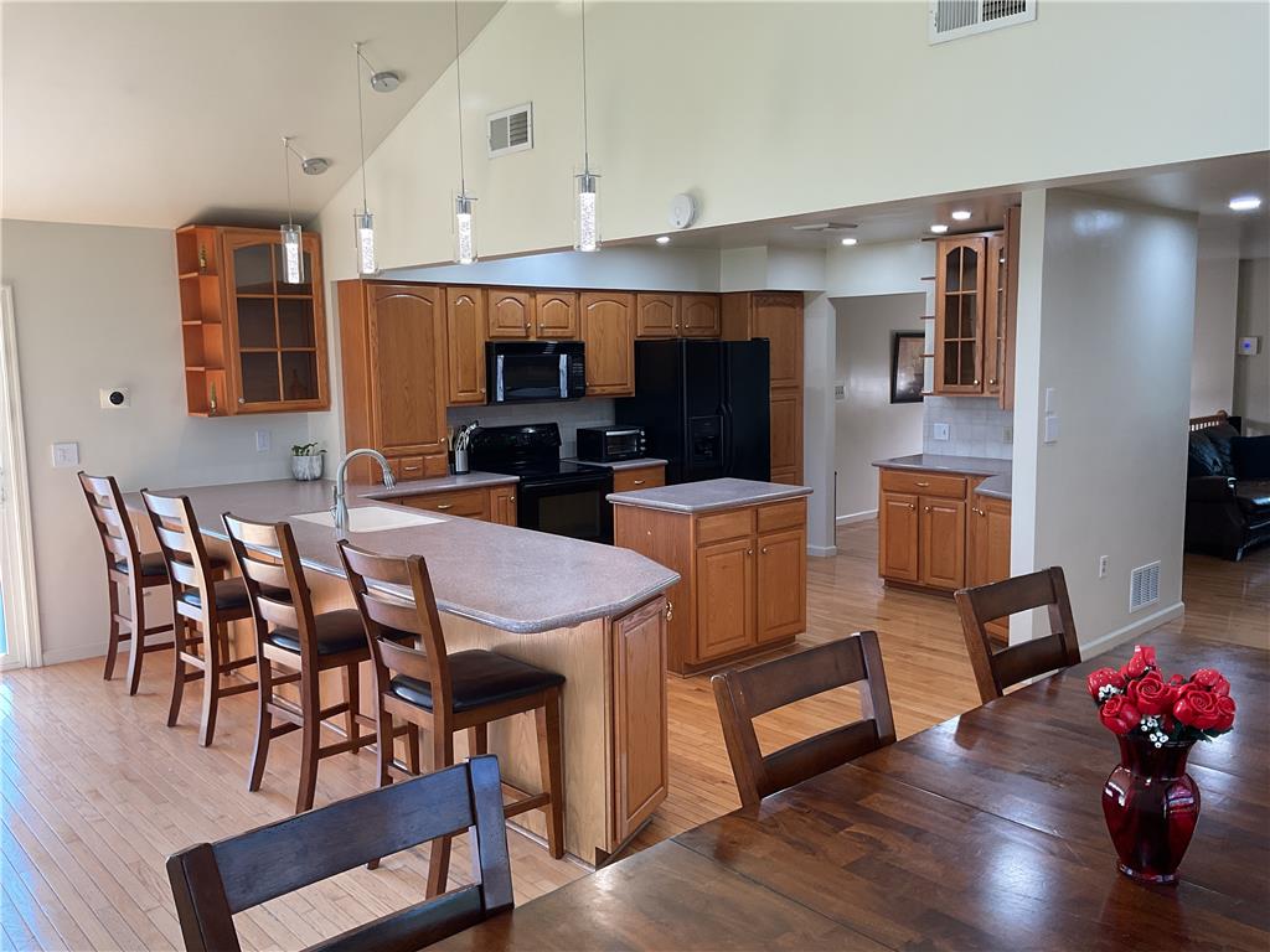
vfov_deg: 48.2
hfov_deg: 61.7
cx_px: 635
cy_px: 476
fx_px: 1064
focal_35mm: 29
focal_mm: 3
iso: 50
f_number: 1.8
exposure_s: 1/60
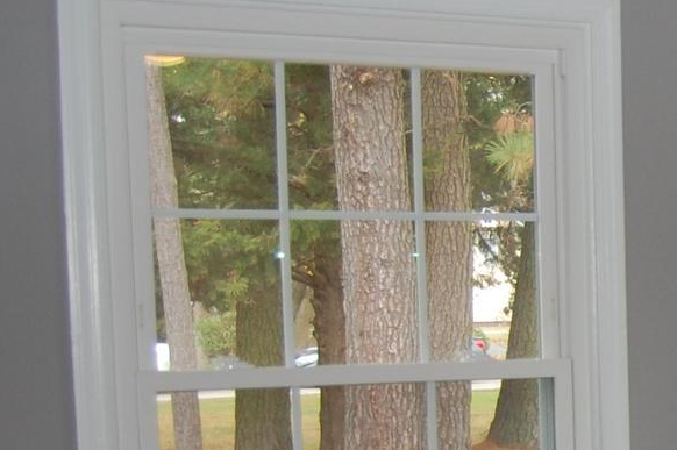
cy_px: 485
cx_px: 1086
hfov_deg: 18.4
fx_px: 1785
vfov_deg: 14.1
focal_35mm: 95
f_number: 3.5
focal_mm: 18
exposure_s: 1/60
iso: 400
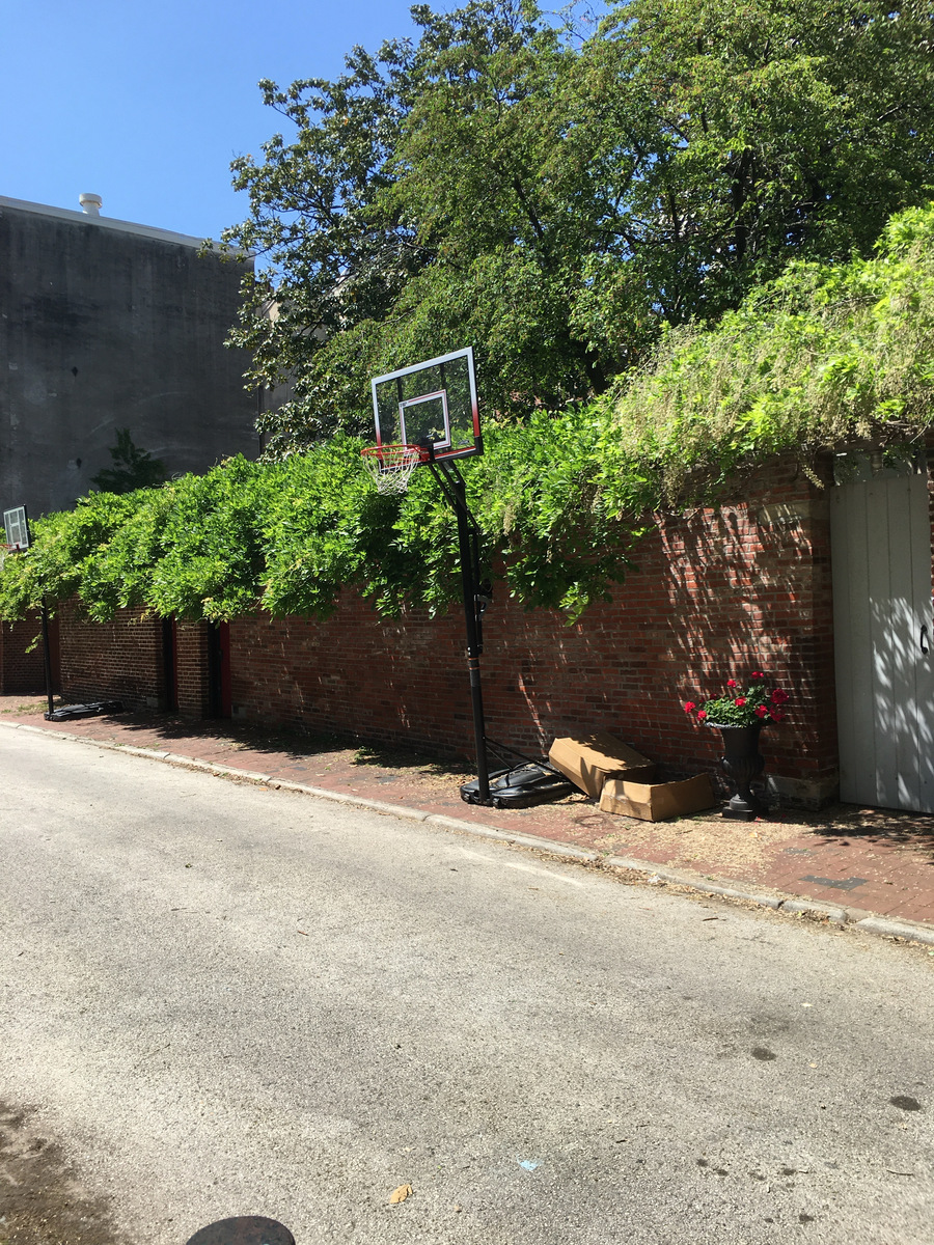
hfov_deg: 48.2
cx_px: 467
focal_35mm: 29
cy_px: 622
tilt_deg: +4.9
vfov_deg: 61.7
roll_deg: +1.5
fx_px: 1043
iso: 25
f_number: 2.2
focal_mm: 4.15
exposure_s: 1/845
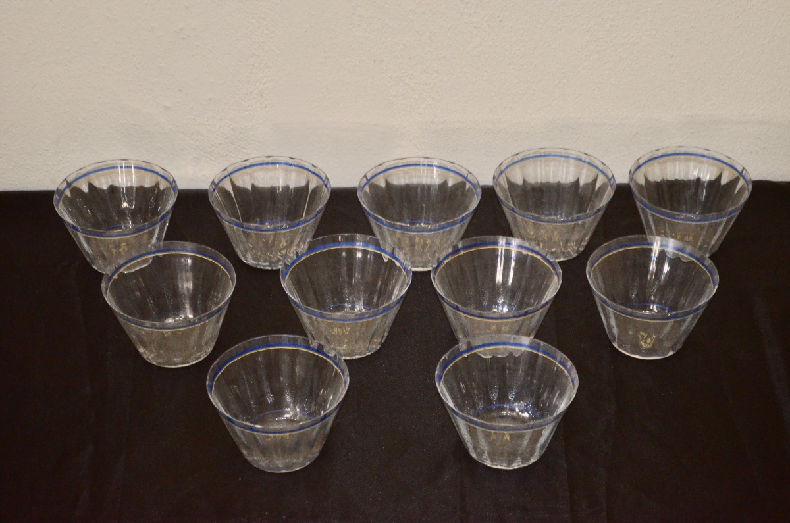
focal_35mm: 82
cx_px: 395
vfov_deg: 16.5
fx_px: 1807
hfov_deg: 24.7
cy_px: 262
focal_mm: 55
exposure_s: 1/60
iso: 2500
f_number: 5.6
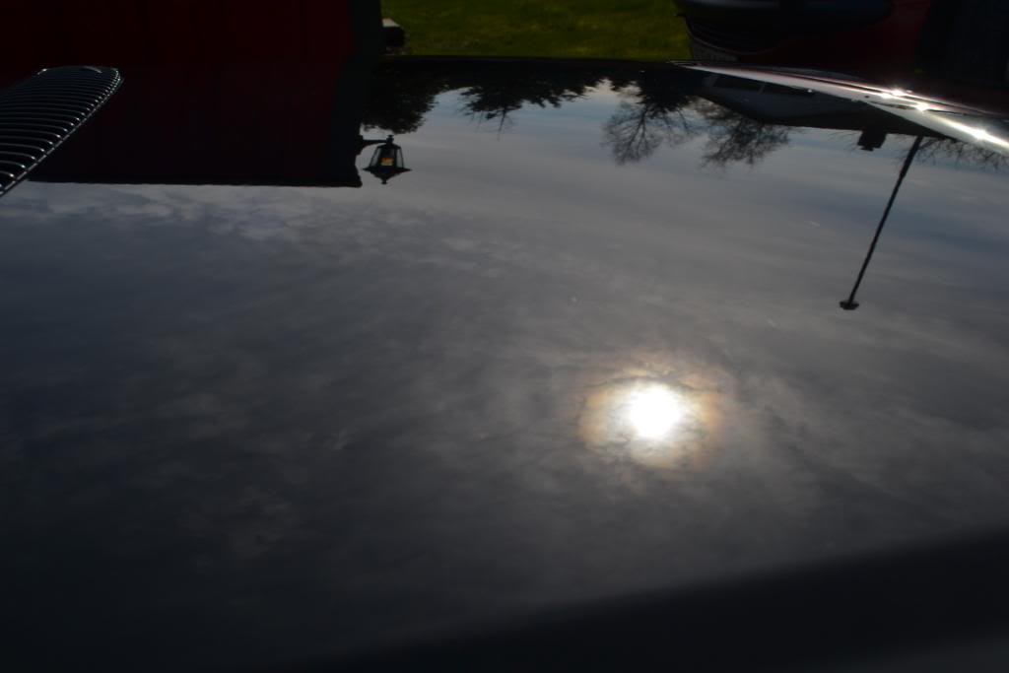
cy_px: 336
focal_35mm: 39
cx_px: 504
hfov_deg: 49.5
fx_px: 1093
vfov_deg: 34.2
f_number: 13
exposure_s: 1/640
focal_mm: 26
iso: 100
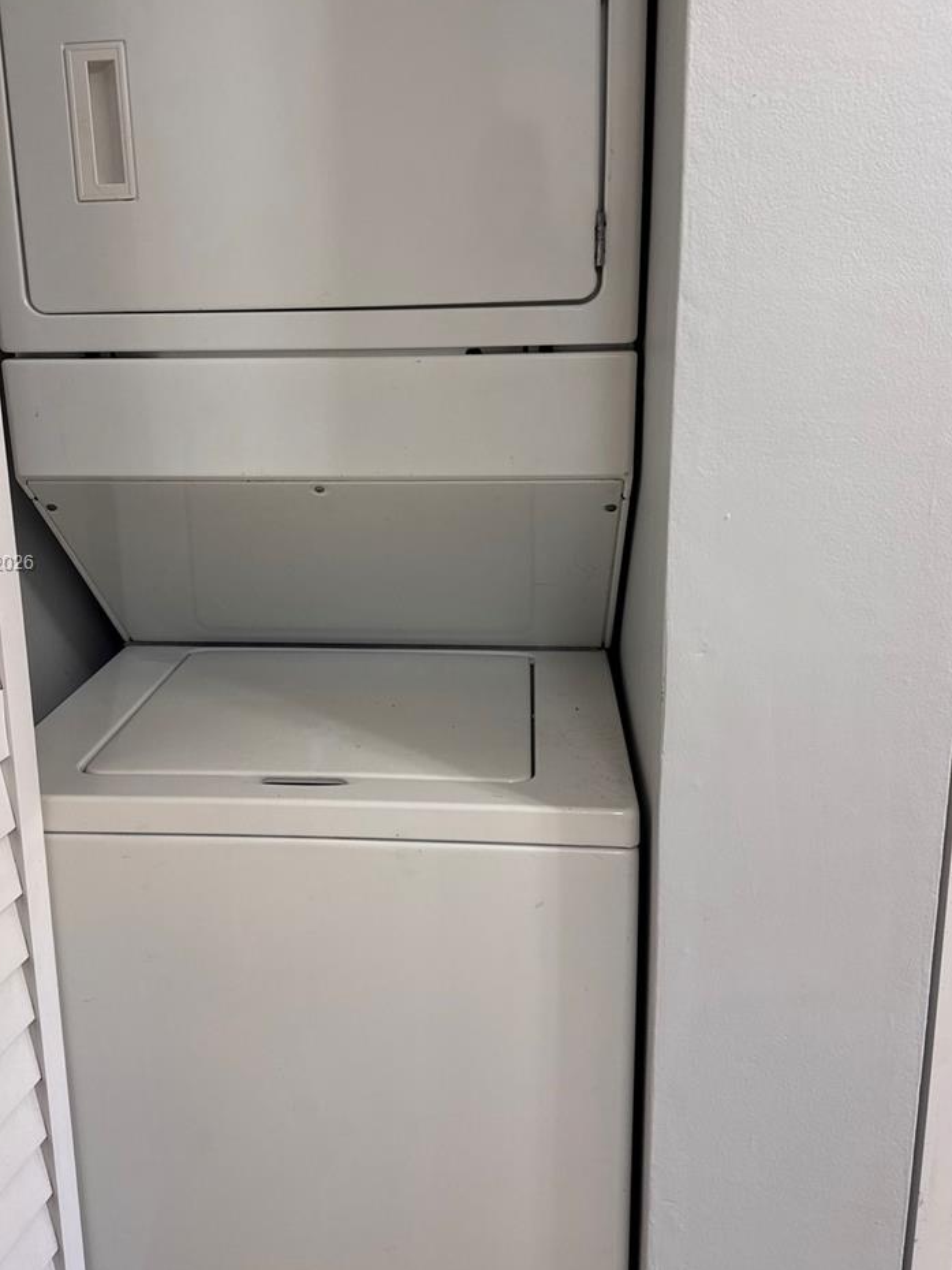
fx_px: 1136
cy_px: 565
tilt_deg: -12.3
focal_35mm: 31
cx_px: 396
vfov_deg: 58.2
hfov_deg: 45.3
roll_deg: +1.3
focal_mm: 6.76
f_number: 1.78
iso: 125
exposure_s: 1/60
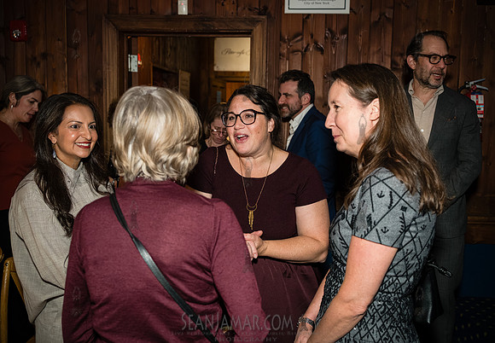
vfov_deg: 37.9
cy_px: 172
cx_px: 257
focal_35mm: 36
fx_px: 500
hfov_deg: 52.7
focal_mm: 35
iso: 4000
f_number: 4
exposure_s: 1/200
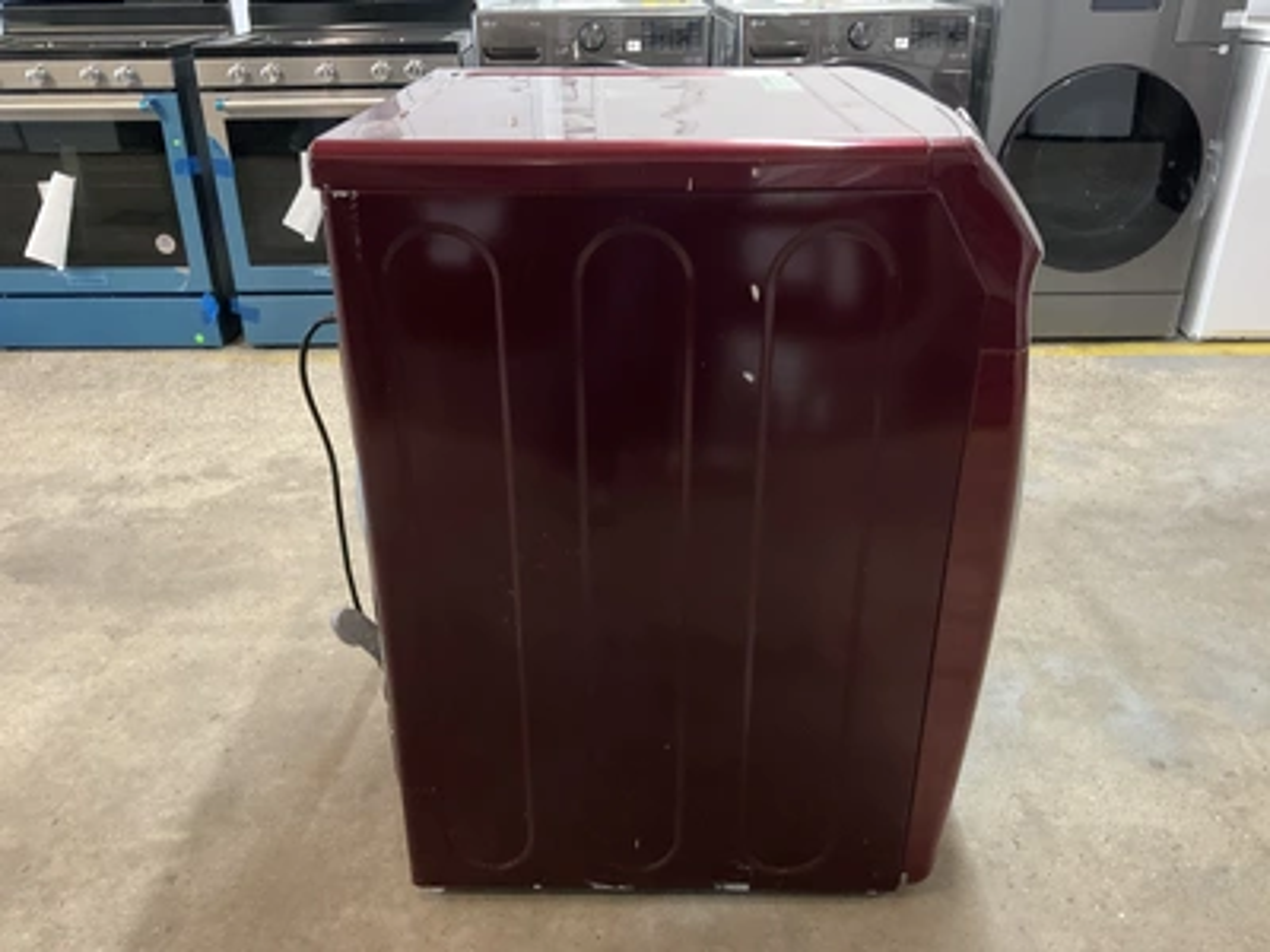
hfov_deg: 61.7
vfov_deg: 48.2
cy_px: 476
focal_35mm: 29
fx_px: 1064
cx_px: 635
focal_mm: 3
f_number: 1.8
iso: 400
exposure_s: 1/30
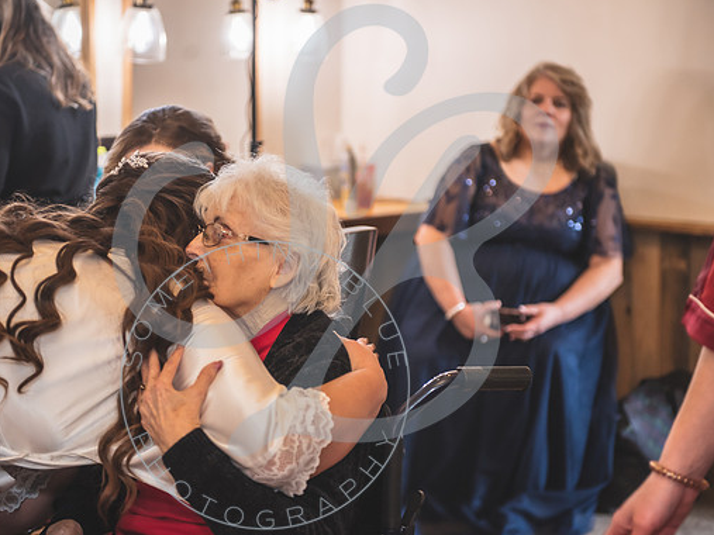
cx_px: 335
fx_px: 1588
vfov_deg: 19.1
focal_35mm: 77
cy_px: 267
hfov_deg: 25.3
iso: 800
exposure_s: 1/125
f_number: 2.8
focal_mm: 70
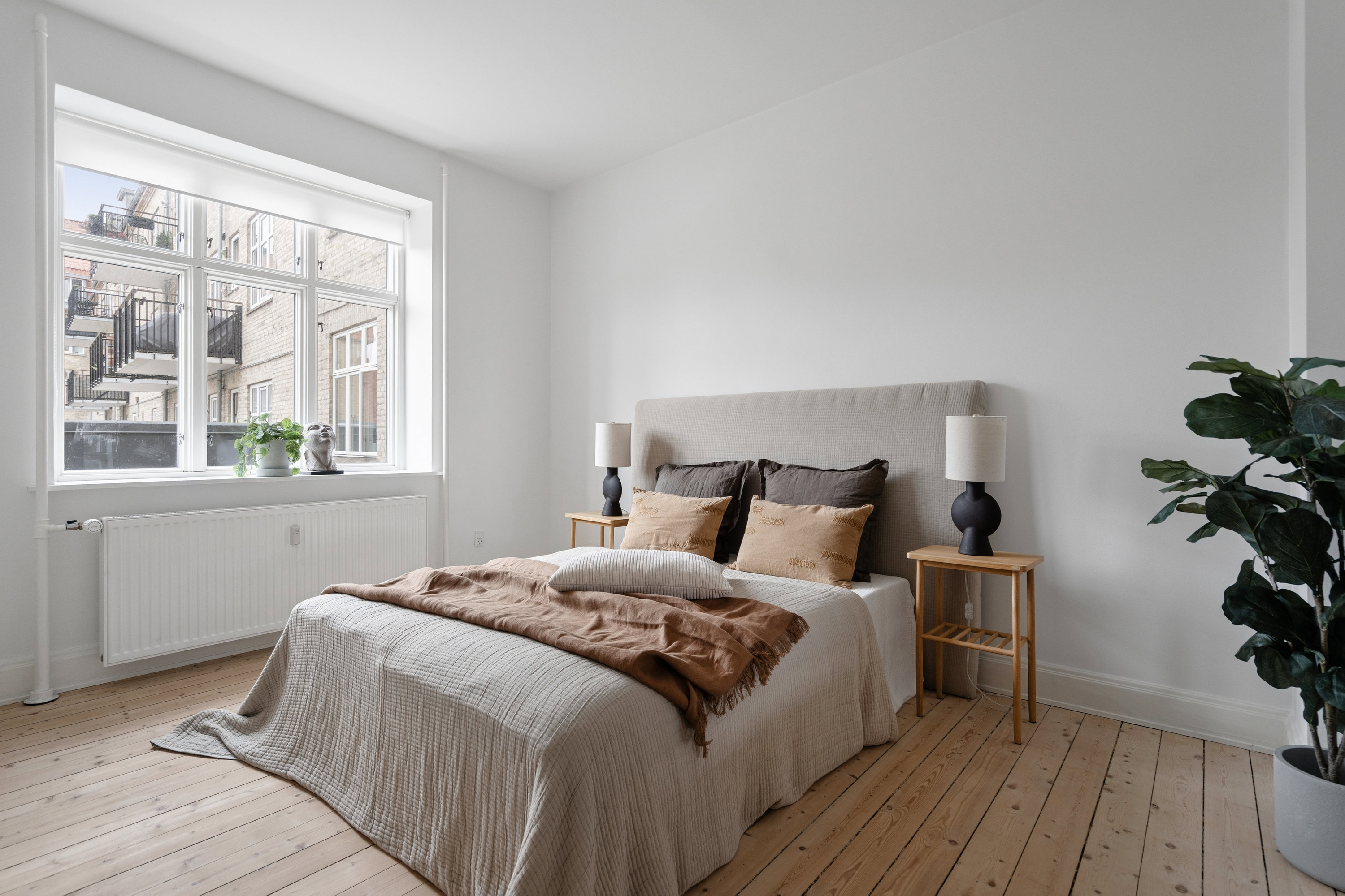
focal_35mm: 16
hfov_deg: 96.7
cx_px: 672
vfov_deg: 73.7
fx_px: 598
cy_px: 448
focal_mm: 16
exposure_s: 1/20
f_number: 5
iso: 400
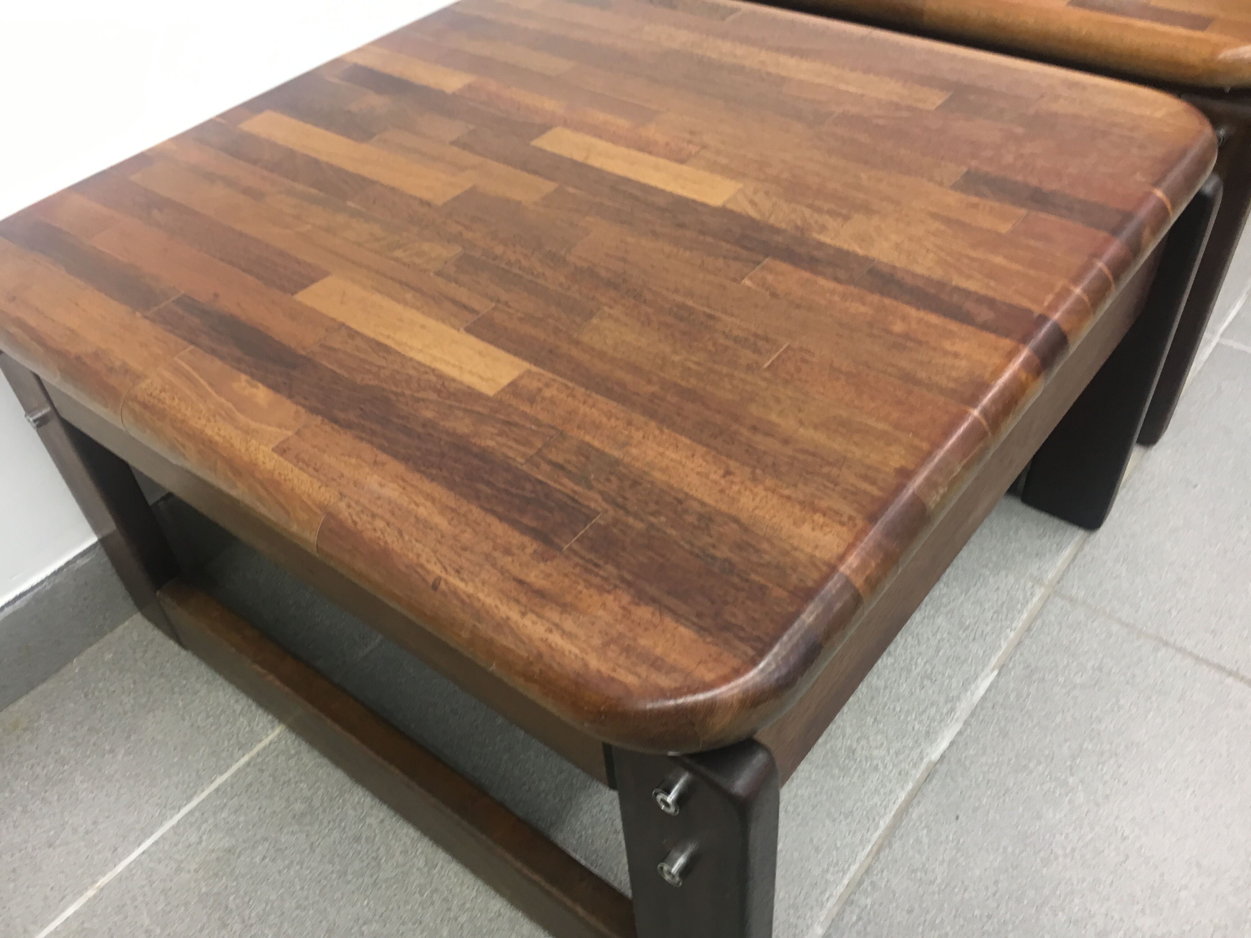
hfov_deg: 61.7
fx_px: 1048
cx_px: 626
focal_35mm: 29
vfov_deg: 48.2
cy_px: 469
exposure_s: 1/33
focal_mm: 4.15
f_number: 2.2
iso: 100
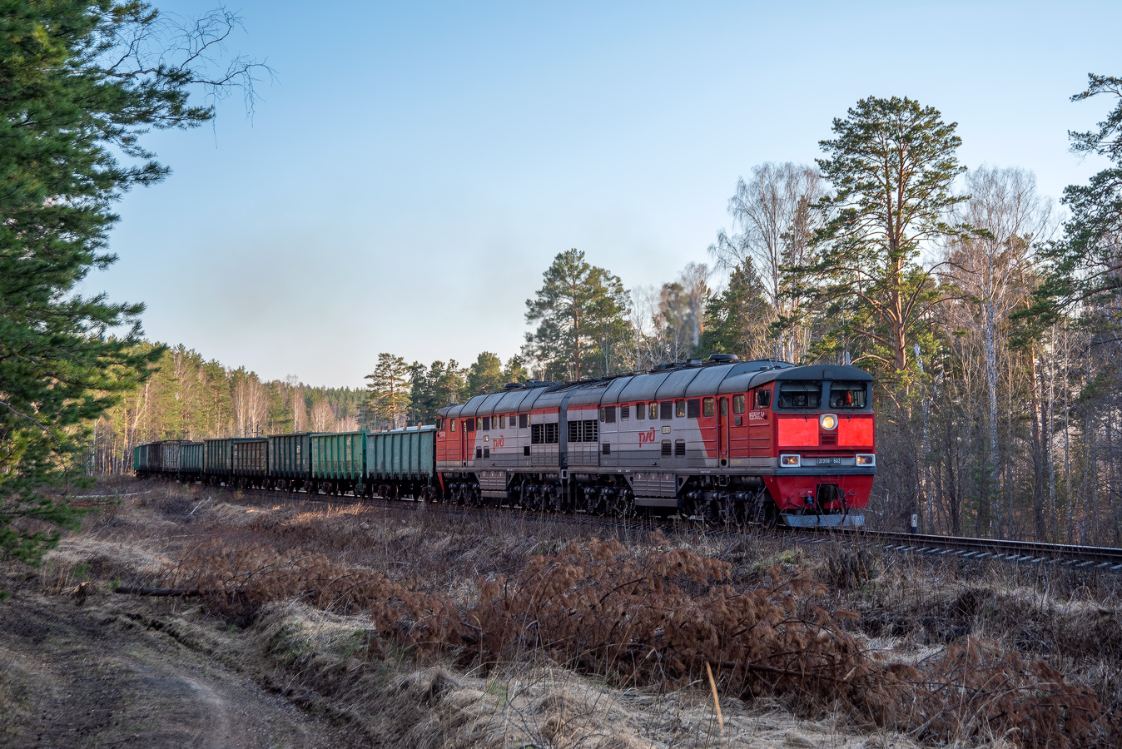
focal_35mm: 54
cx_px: 565
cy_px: 377
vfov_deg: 25.1
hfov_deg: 36.9
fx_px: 1684
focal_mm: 52
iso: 100
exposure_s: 1/160
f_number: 7.1
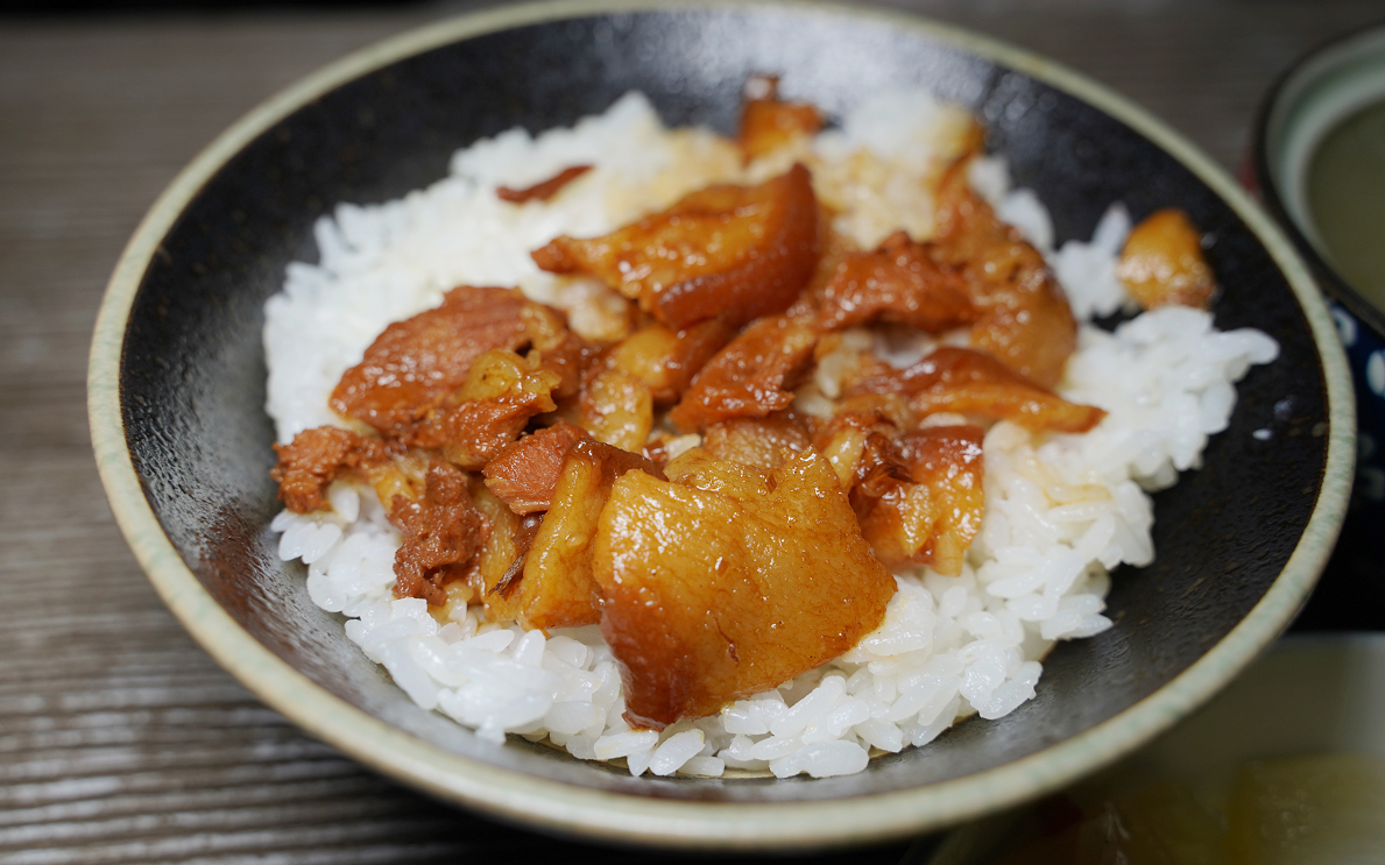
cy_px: 433
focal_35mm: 36
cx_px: 698
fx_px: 1359
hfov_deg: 54.0
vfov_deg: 35.3
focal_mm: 35
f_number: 5.6
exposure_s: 1/125
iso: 100
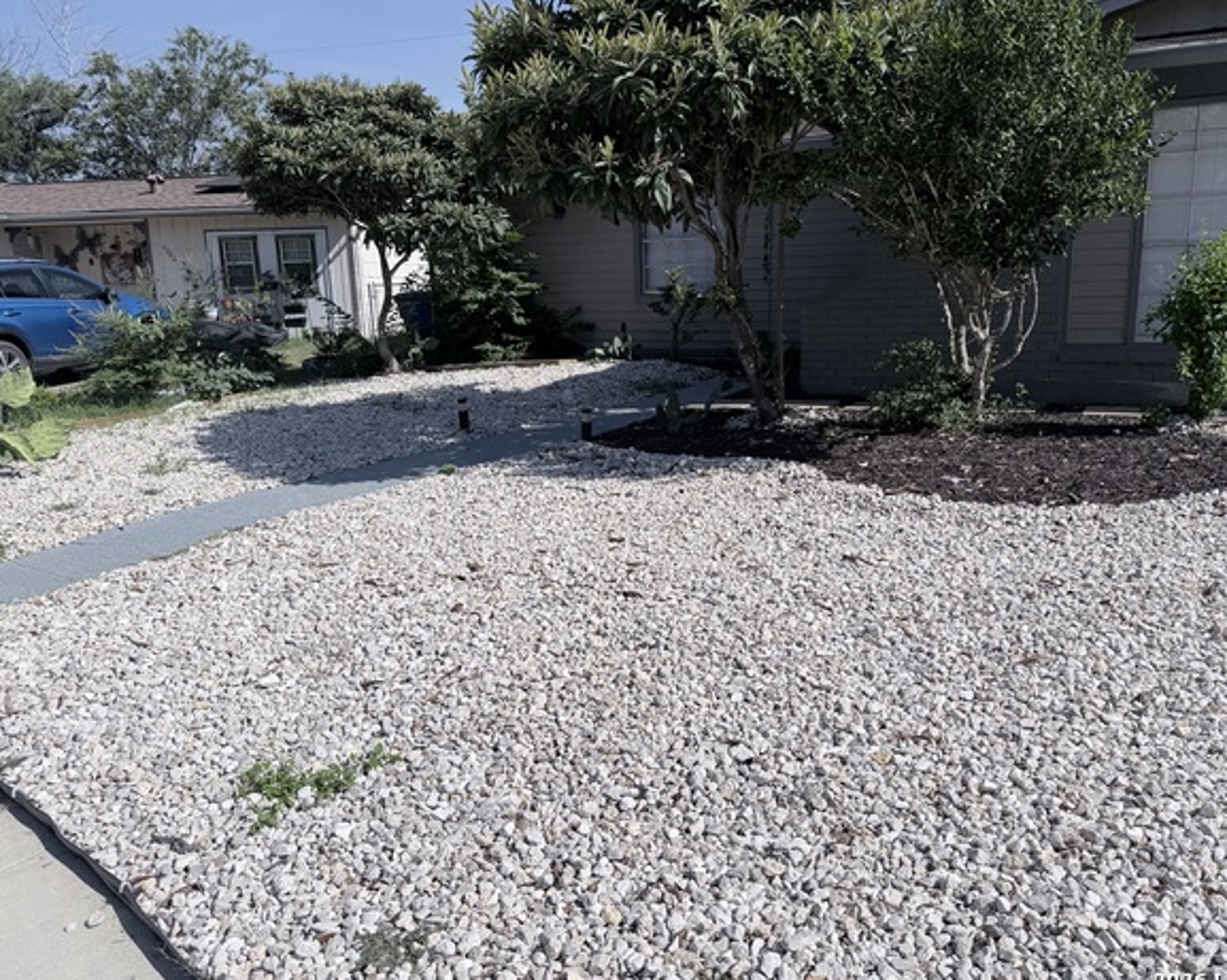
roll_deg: +1.0
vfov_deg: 54.9
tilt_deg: -12.9
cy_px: 483
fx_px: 944
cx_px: 642
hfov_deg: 66.0
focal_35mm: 26
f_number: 1.78
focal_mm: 6.76
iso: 80
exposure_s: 1/10309
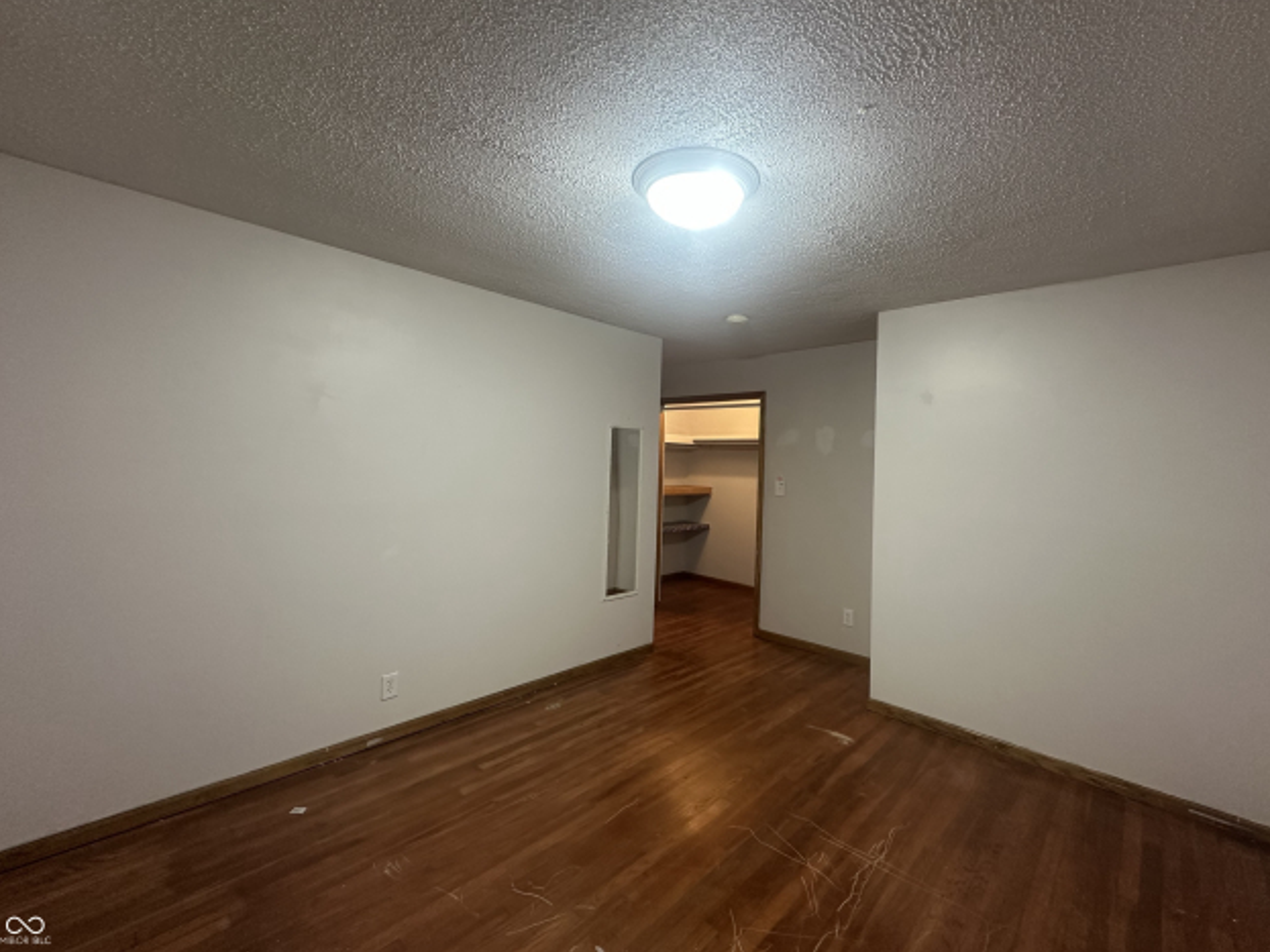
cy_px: 446
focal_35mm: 15
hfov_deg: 98.1
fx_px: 550
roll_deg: -2.4
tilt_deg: +1.7
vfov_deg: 81.6
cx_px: 666
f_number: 2.2
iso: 200
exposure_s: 1/60
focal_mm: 2.22
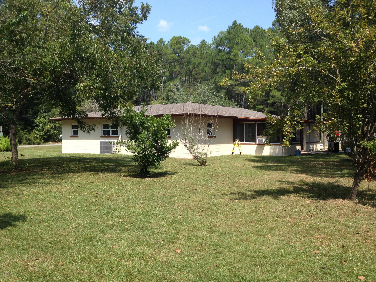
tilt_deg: -1.8
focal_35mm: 35
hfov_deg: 52.6
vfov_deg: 40.7
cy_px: 141
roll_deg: +0.9
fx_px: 380
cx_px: 188
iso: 50
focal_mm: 4.28
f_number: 2.4
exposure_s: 1/890
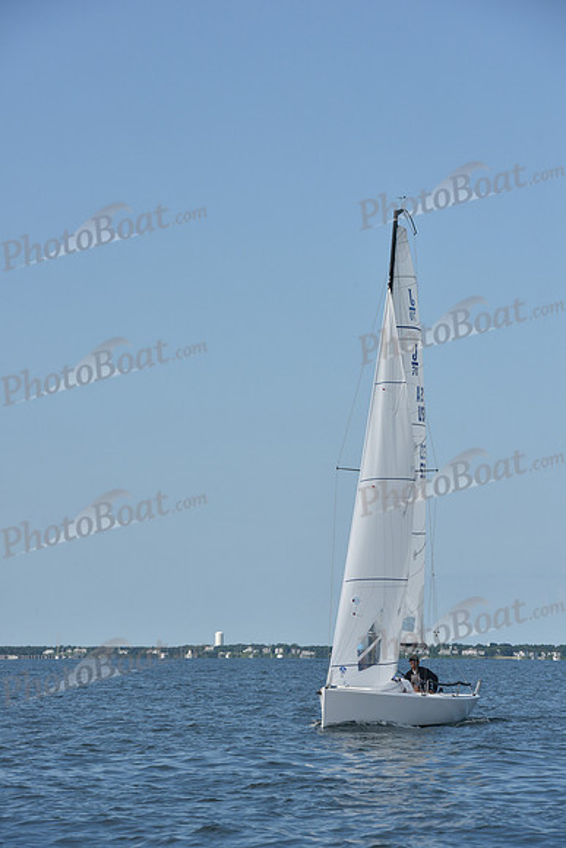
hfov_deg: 9.5
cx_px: 283
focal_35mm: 145
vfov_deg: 14.2
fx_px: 3417
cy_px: 424
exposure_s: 1/1250
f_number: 10
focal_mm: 145
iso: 320
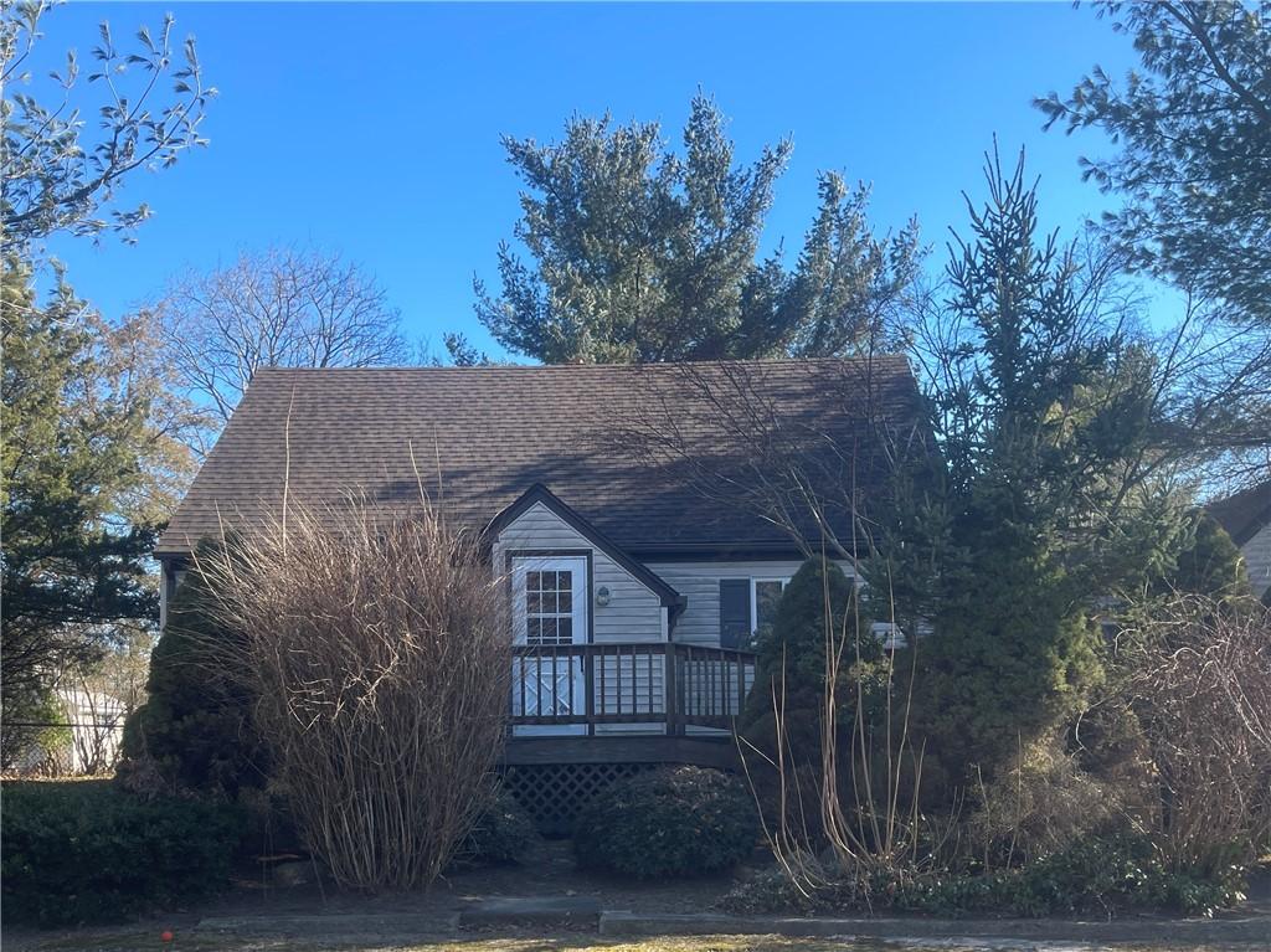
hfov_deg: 69.4
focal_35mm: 25
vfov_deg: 54.8
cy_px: 476
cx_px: 636
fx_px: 917
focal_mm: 5.1
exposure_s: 1/908
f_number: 1.6
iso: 32
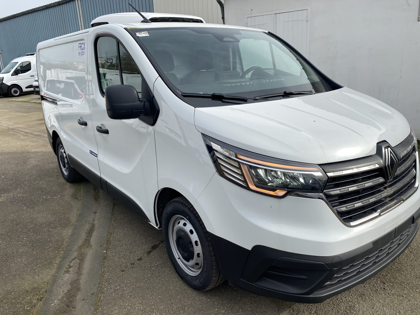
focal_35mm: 27
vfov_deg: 51.4
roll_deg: +2.8
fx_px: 328
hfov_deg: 65.3
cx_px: 217
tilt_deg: -17.4
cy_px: 159
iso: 32
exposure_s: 1/2268
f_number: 1.8
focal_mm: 4.25
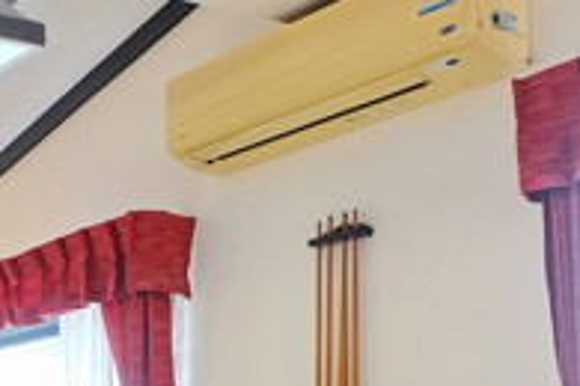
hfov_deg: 22.3
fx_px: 1192
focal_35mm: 74
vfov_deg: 17.0
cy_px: 546
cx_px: -303
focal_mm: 16
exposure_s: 1/30
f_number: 3.5
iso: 500
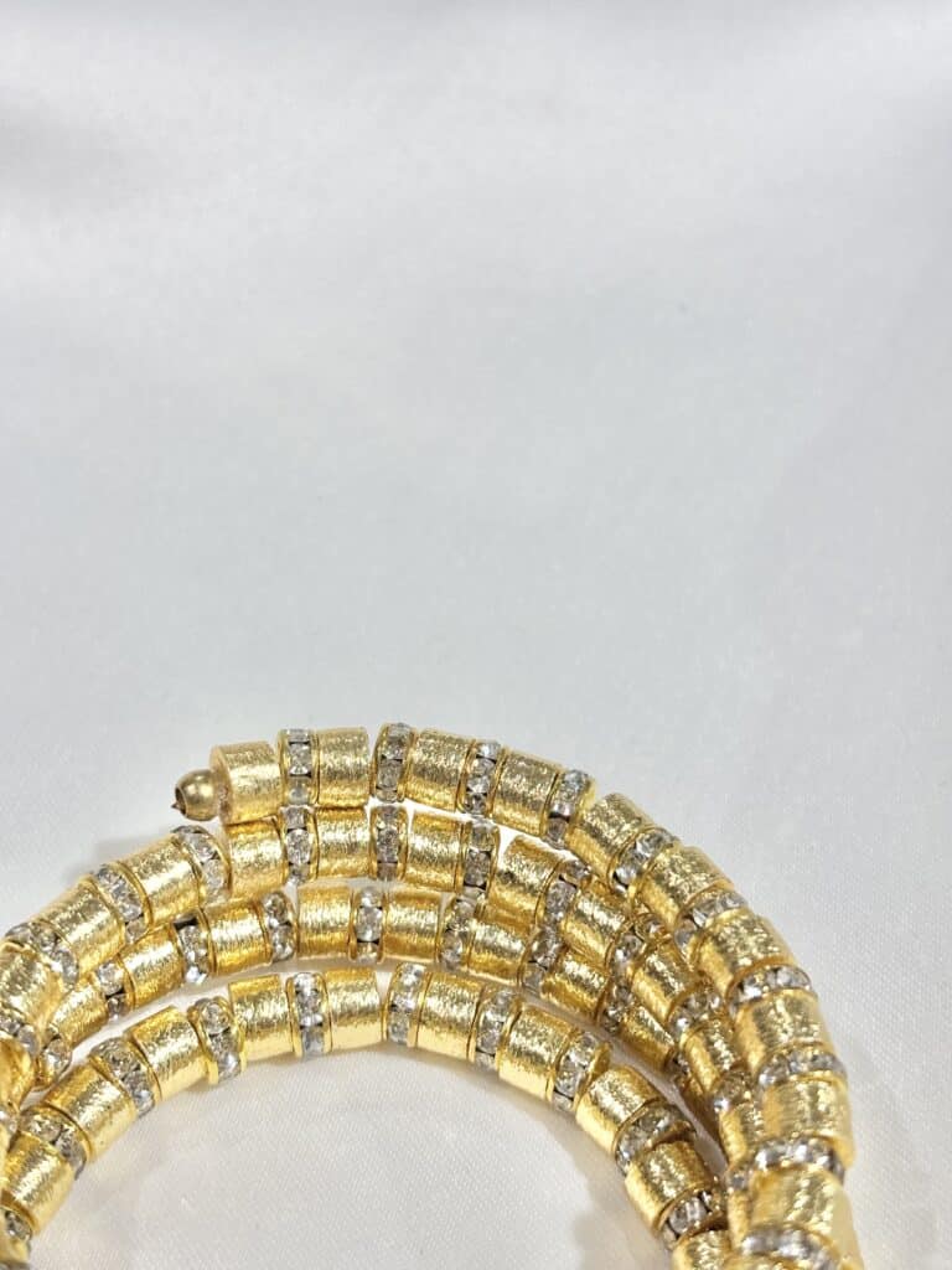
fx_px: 1907
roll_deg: +5.9
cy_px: 635
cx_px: 476
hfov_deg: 28.0
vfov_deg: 36.8
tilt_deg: -35.7
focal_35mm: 52
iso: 32
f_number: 1.6
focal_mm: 5.96
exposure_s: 1/225
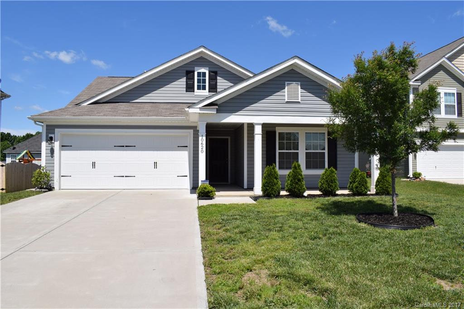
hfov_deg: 67.4
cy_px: 154
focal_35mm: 27
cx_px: 232
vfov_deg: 47.9
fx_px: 348
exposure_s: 1/400
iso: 200
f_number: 10
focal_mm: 18
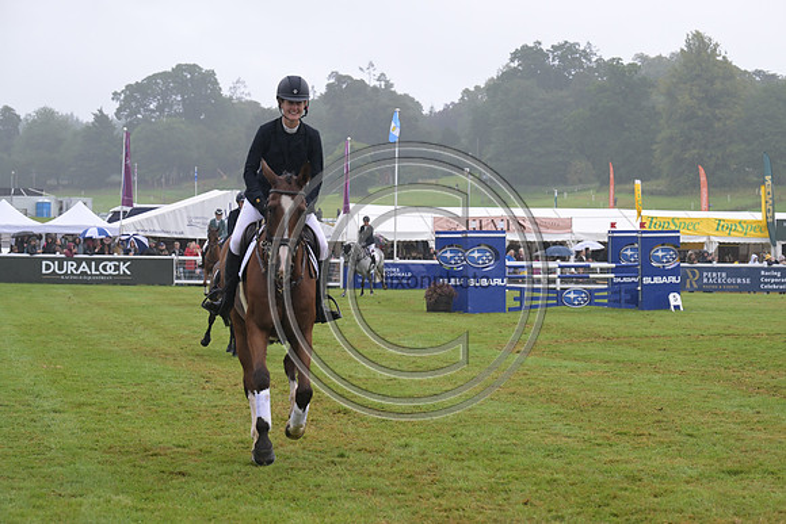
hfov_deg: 21.2
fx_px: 2096
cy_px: 262
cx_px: 393
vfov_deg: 14.3
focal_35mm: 96
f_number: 5.6
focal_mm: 96
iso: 800
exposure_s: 1/800
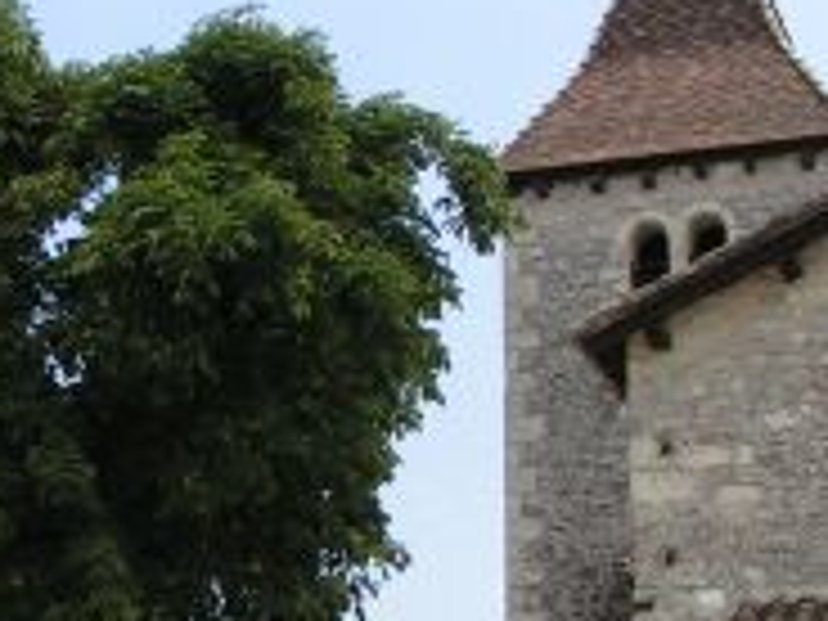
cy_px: 477
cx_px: 189
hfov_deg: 18.4
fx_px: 2535
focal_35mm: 106
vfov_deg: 13.9
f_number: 5.6
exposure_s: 1/400
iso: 50
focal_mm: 5.8
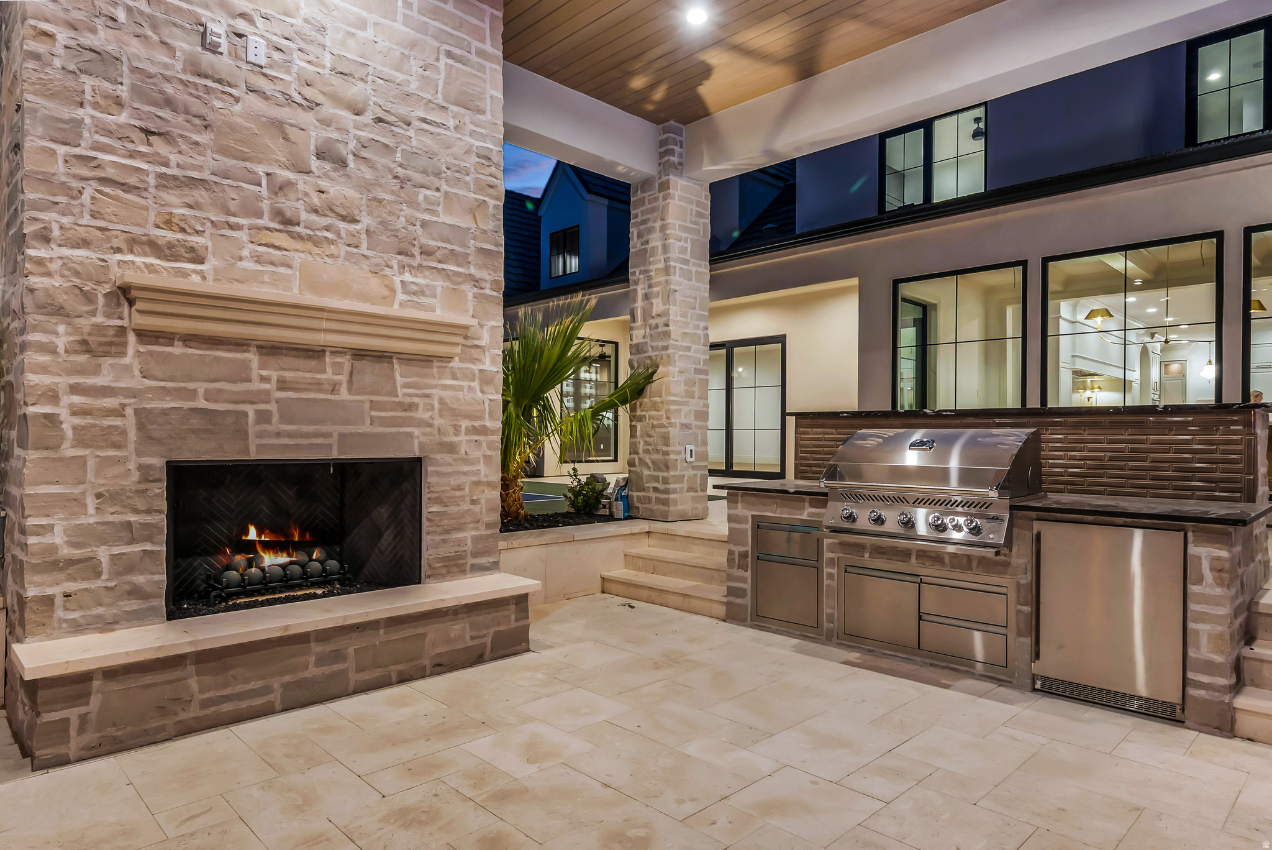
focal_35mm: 20
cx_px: 636
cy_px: 425
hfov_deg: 83.9
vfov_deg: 62.0
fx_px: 707
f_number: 10
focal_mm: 20
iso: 400
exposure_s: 1/1.67
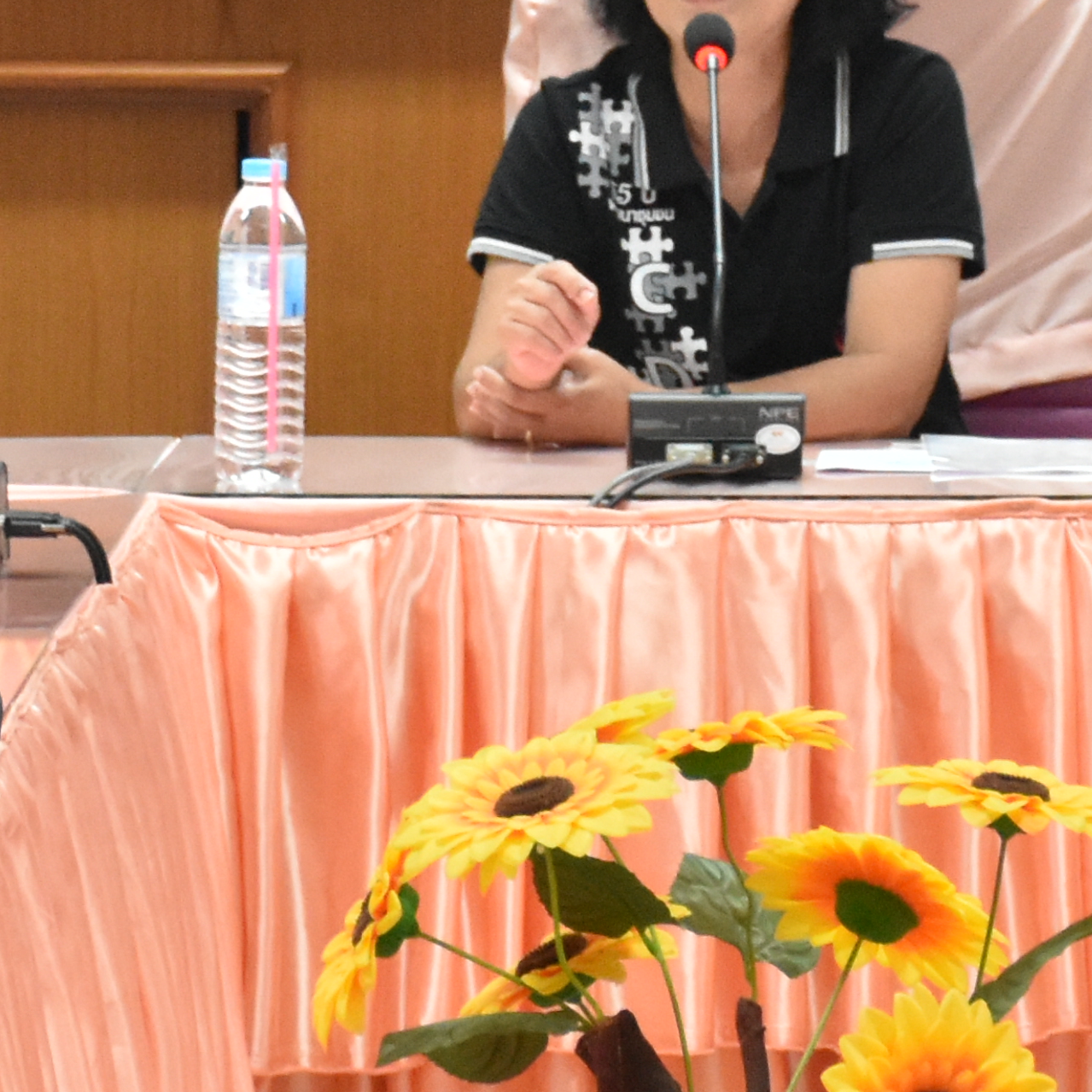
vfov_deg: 5.6
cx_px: 565
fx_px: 11100
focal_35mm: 311
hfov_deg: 5.6
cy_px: 246
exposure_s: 1/125
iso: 2500
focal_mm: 52
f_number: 5.6
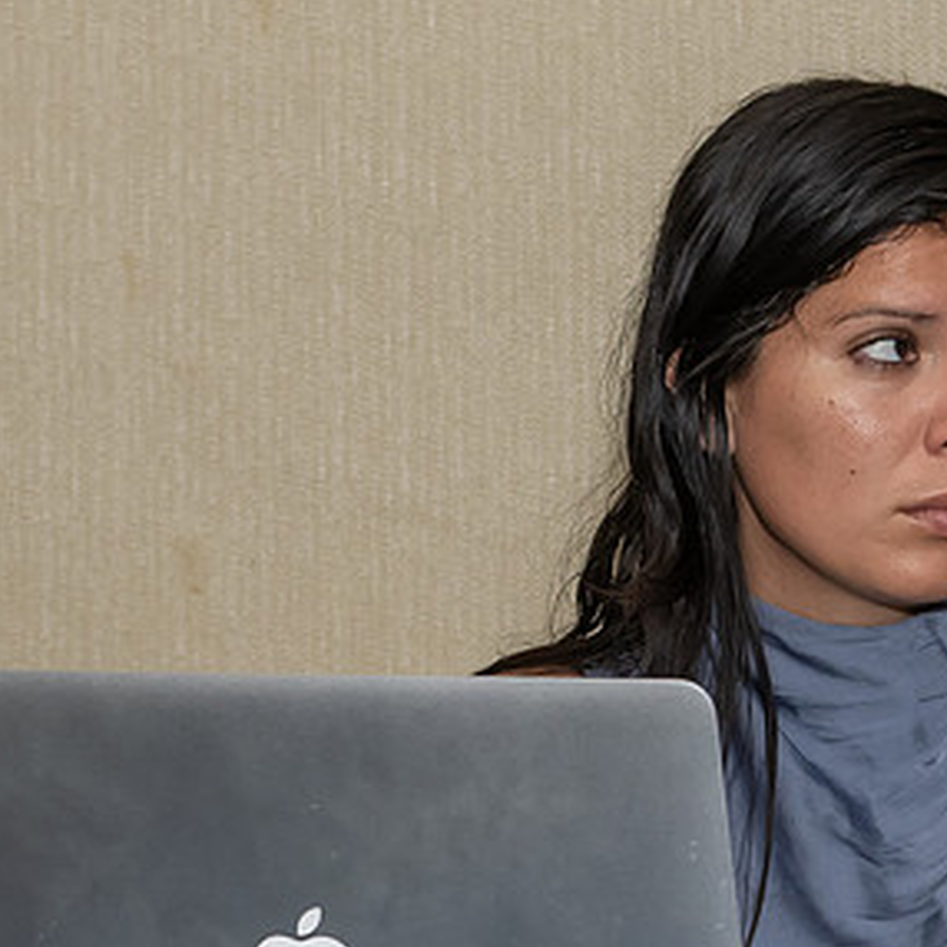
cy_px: 767
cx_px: 982
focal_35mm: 199
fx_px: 6159
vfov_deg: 8.8
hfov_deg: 8.7
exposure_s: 1/250
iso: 1000
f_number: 7.1
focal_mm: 55
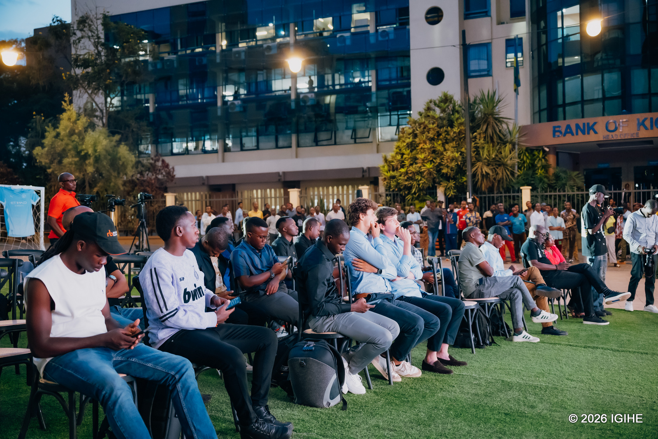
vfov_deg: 35.9
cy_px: 220
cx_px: 329
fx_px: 676
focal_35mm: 37
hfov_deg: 51.9
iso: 6400
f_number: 2.8
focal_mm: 37
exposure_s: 1/125
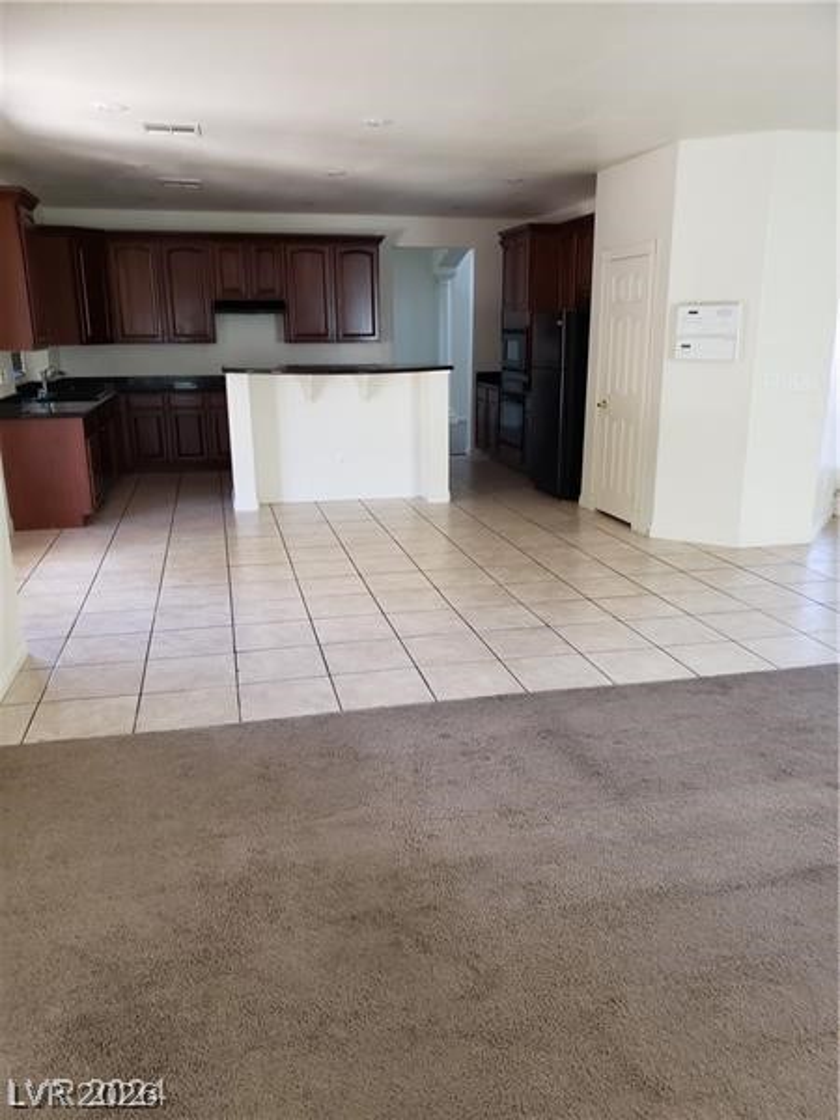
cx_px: 420
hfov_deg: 53.1
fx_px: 841
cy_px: 560
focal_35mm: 26
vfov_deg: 67.3
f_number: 2.4
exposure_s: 1/60
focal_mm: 4.3
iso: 320
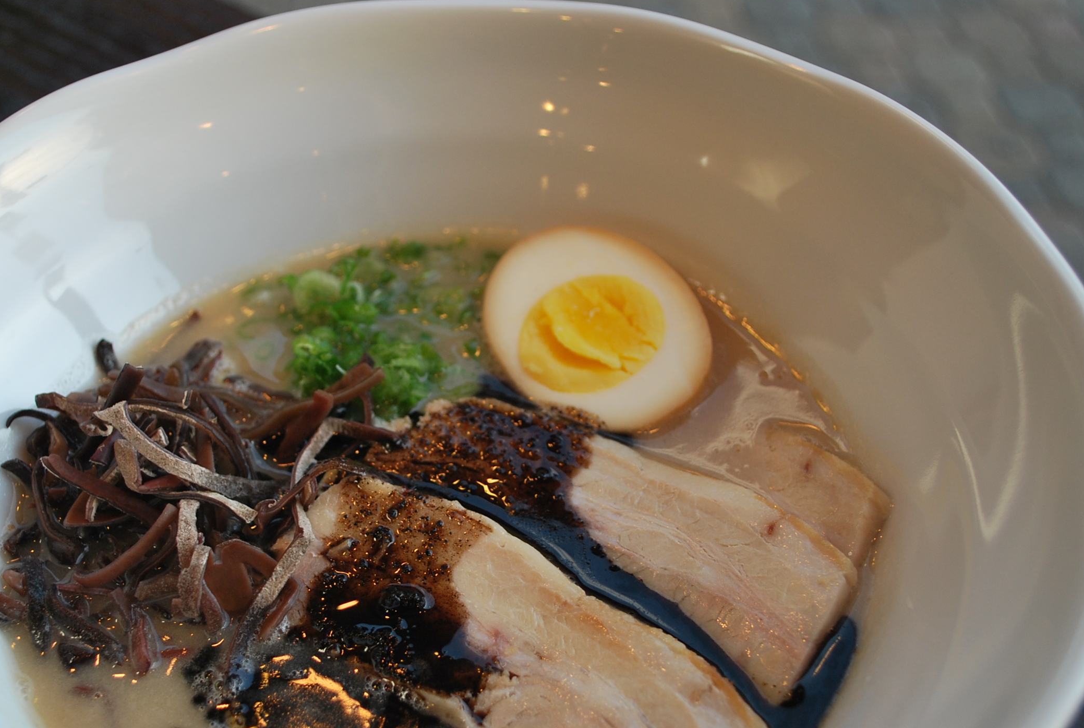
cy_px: 459
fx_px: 1388
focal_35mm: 46
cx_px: 445
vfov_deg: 29.3
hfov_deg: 42.5
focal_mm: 22
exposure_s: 1/40
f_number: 4
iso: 200
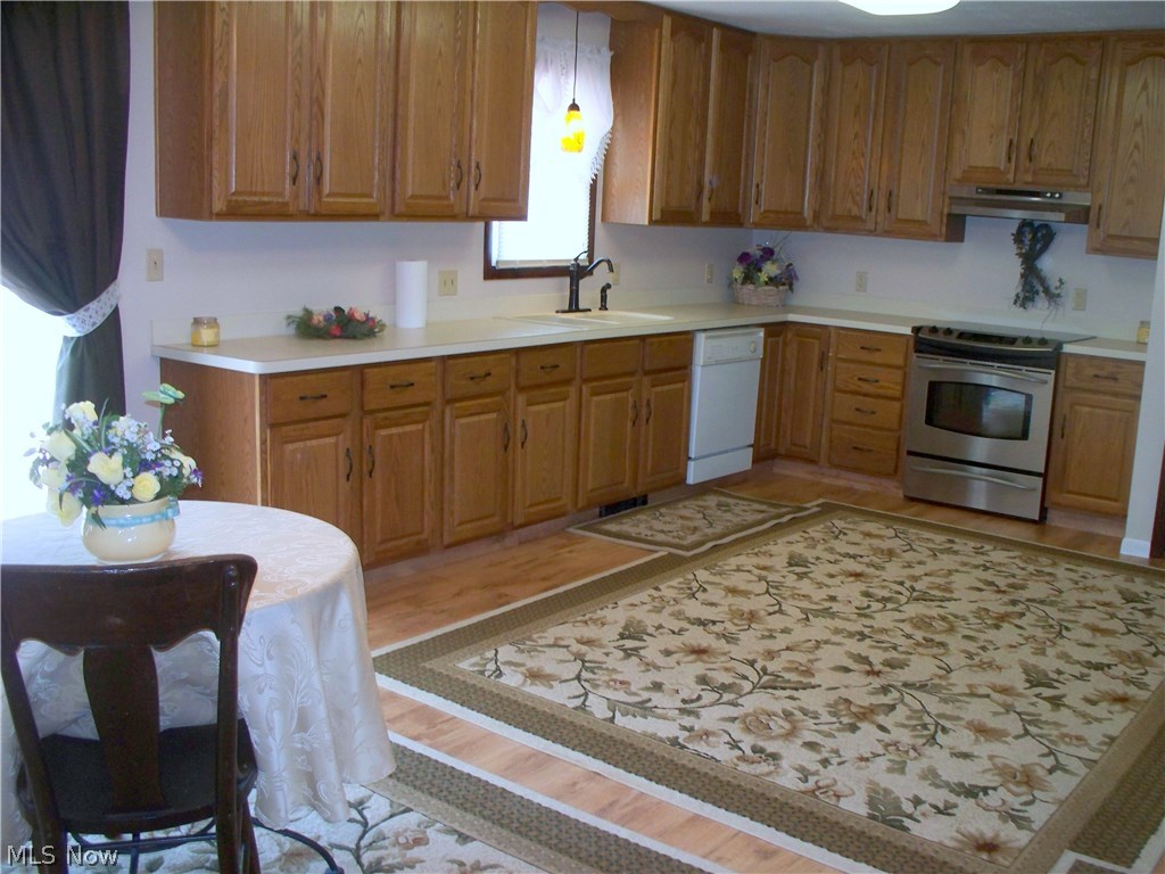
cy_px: 437
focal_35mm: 36
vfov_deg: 39.7
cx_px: 582
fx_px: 1212
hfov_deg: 51.4
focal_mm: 7.54
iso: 200
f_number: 2.8
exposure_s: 1/30
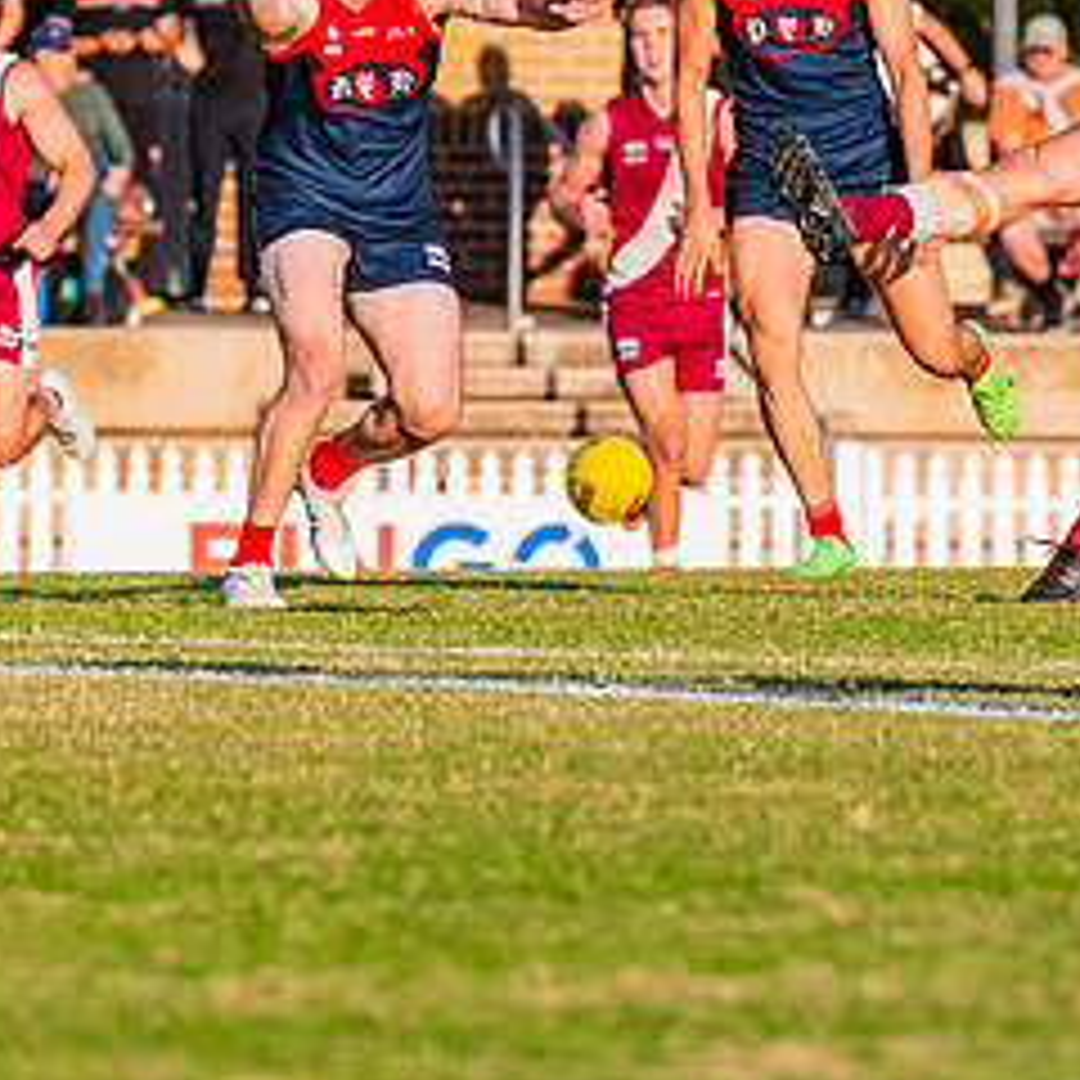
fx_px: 35934
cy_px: 294
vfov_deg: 1.7
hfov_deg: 1.7
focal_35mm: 1018
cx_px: 1224
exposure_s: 1/1000
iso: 800
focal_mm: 420
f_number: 10
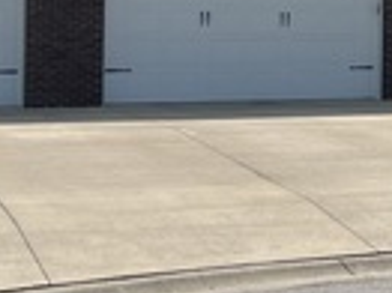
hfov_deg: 13.9
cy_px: -42
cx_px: 609
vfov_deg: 11.0
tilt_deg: +3.1
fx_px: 1493
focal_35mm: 132
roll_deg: +0.2
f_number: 1.5
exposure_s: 1/6993
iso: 50
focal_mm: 5.7
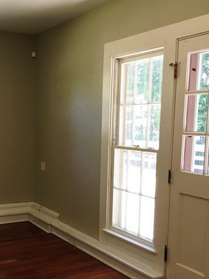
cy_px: 178
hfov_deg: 30.6
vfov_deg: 40.1
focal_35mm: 47
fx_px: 379
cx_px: 65
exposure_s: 1/15
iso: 25
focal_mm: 4.15
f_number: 2.2
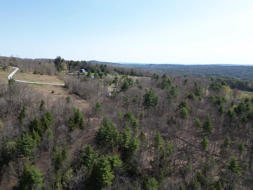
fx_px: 175
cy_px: 95
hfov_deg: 71.6
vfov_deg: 56.8
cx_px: 126
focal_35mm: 24
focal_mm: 6.72
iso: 100
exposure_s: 1/1600
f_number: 1.7
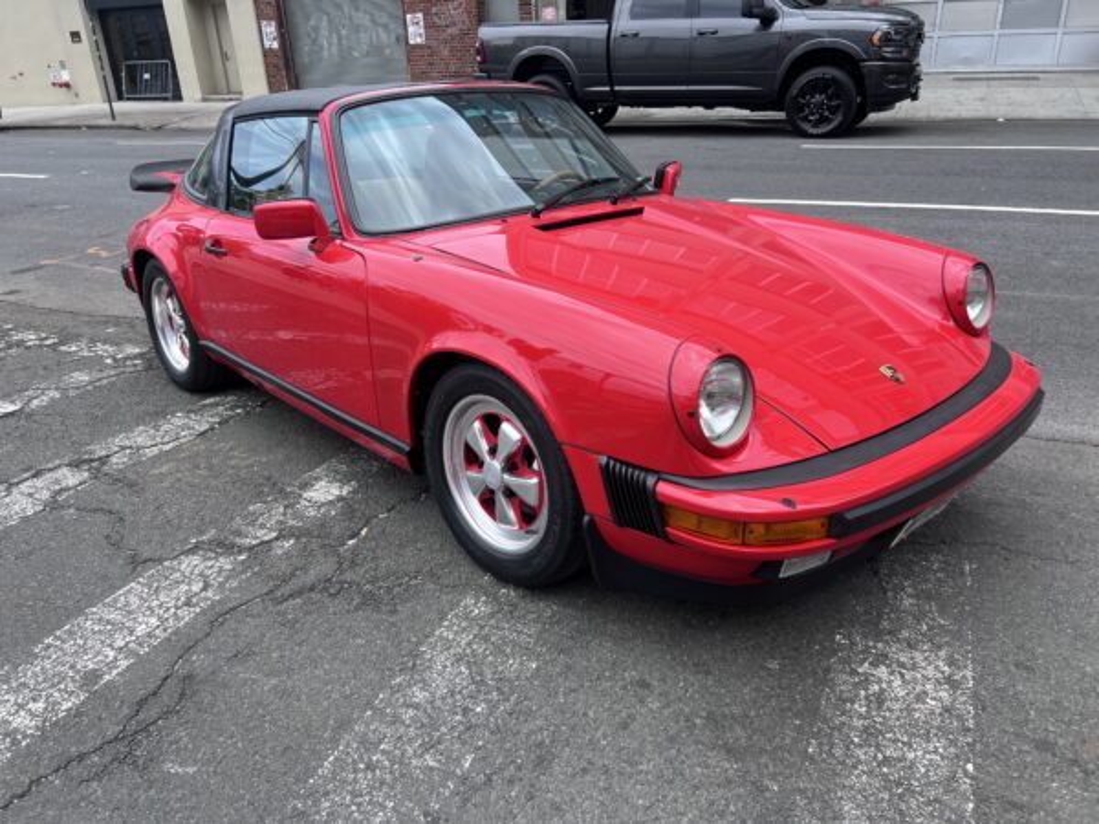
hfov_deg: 67.3
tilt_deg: -25.4
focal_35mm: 26
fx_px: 825
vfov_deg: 53.1
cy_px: 412
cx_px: 550
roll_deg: +3.0
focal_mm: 5.7
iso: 50
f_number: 1.5
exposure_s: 1/1100
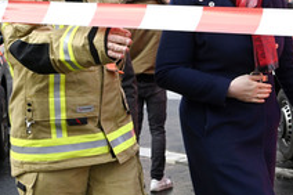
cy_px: 68
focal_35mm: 85
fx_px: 691
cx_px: 303
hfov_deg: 22.8
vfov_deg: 16.0
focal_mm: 40
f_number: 13
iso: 2000
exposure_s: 1/320
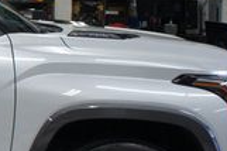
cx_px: -166
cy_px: -6
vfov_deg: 12.6
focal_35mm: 107
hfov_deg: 16.4
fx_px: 674
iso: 200
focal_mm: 18
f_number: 4.5
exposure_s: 1/40
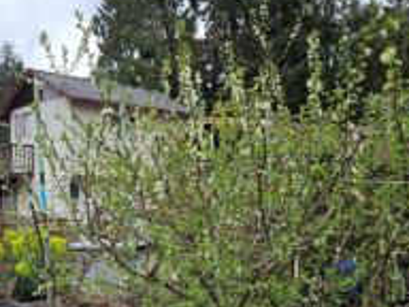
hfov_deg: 38.6
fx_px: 567
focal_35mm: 48
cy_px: 239
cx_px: 100
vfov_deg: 29.7
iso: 25
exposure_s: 1/779
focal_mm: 5.4
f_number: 1.8
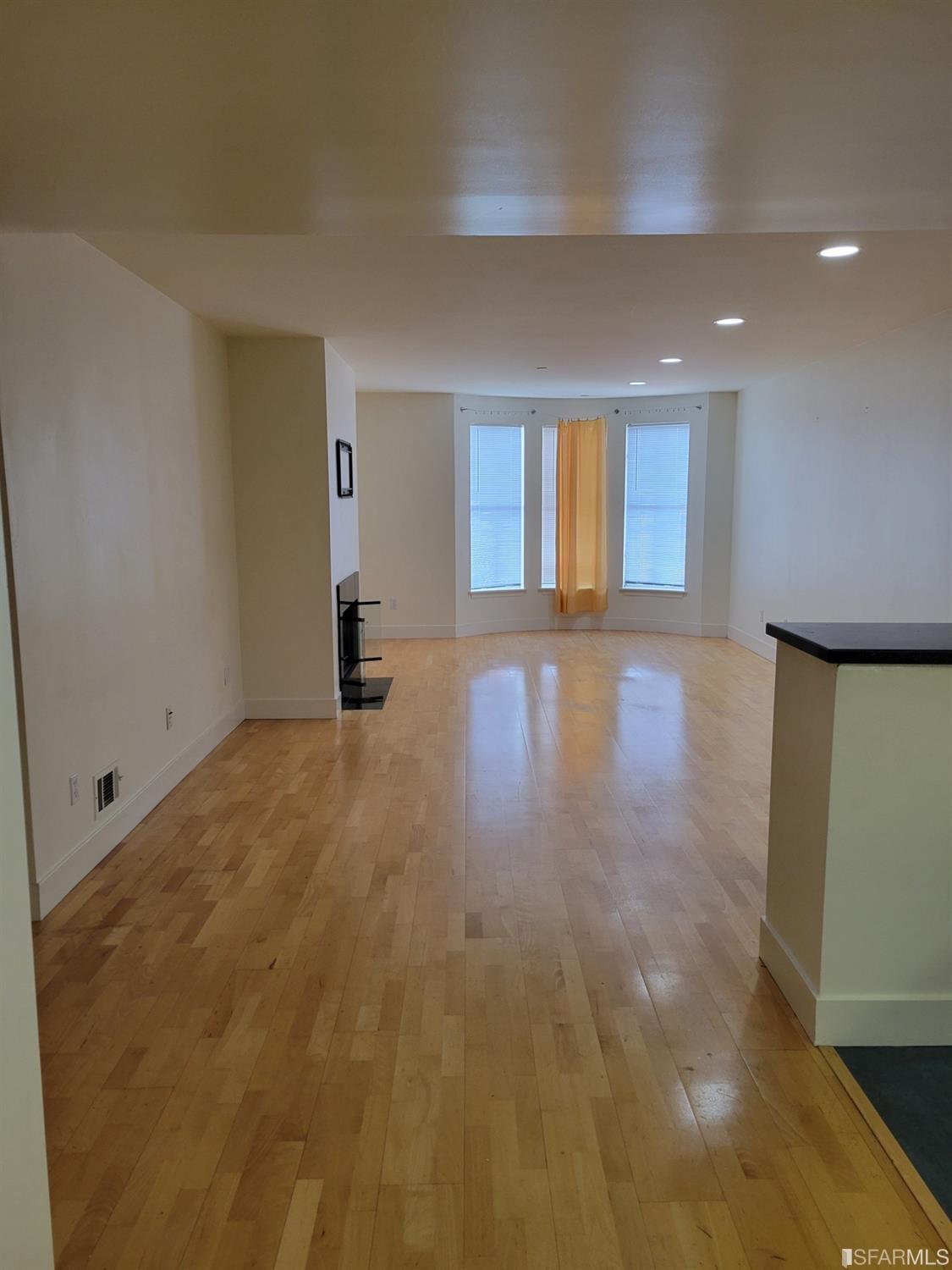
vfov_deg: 67.3
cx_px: 476
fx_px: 953
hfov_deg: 53.1
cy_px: 635
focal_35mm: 26
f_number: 1.8
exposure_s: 1/120
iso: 200
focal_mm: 5.4
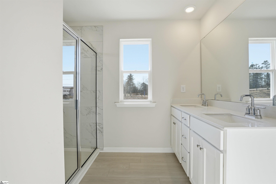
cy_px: 92
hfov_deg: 96.7
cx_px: 138
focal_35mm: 16
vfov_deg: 73.7
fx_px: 123
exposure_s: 1/500
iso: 160
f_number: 11
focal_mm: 16
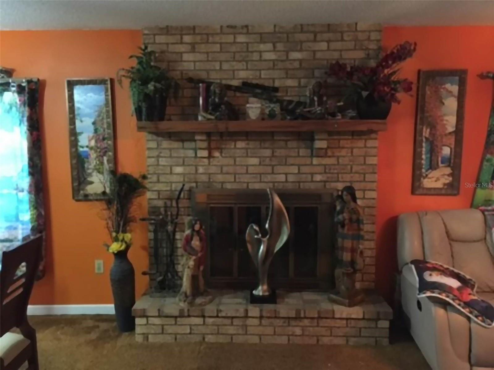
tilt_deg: -5.9
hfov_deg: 61.7
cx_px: 247
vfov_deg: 48.2
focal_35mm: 29
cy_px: 185
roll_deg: -1.2
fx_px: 414
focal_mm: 4.2
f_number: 2.2
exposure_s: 1/4
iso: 160
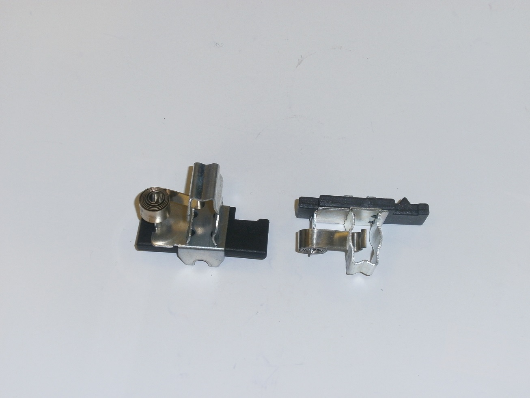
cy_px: 199
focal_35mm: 76
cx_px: 265
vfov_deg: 19.4
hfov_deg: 25.7
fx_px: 1164
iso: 125
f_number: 5.2
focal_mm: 13.4
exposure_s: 1/60
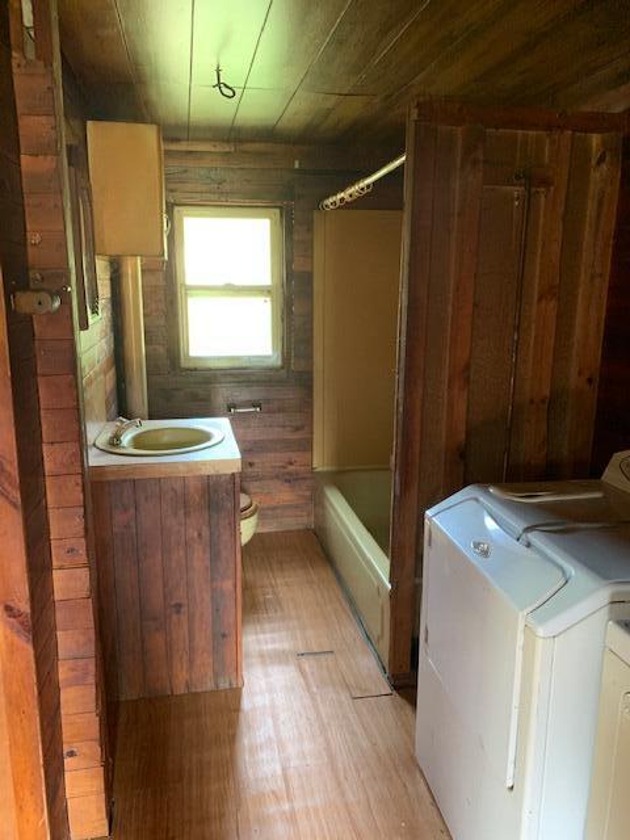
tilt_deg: -10.0
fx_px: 631
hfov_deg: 53.1
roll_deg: +0.1
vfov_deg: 67.3
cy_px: 420
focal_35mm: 26
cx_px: 315
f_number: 1.8
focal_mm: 4.25
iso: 400
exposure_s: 1/43
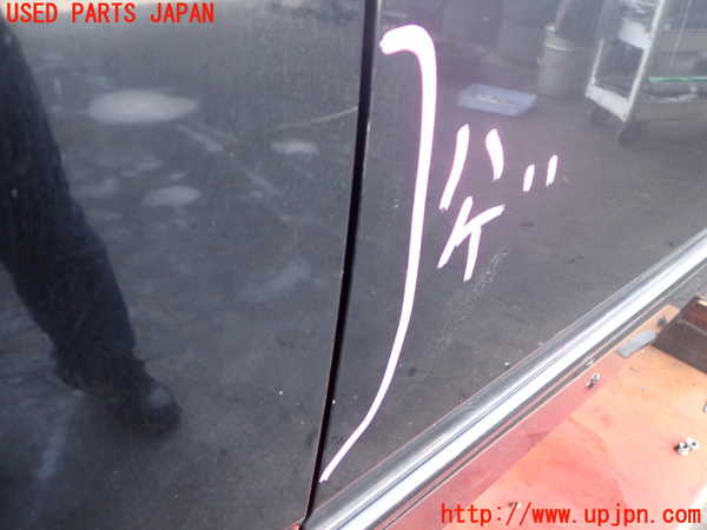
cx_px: 354
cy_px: 265
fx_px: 613
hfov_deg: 60.0
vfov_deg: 46.8
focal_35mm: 30
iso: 500
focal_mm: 5.4
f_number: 2.3
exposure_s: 1/125
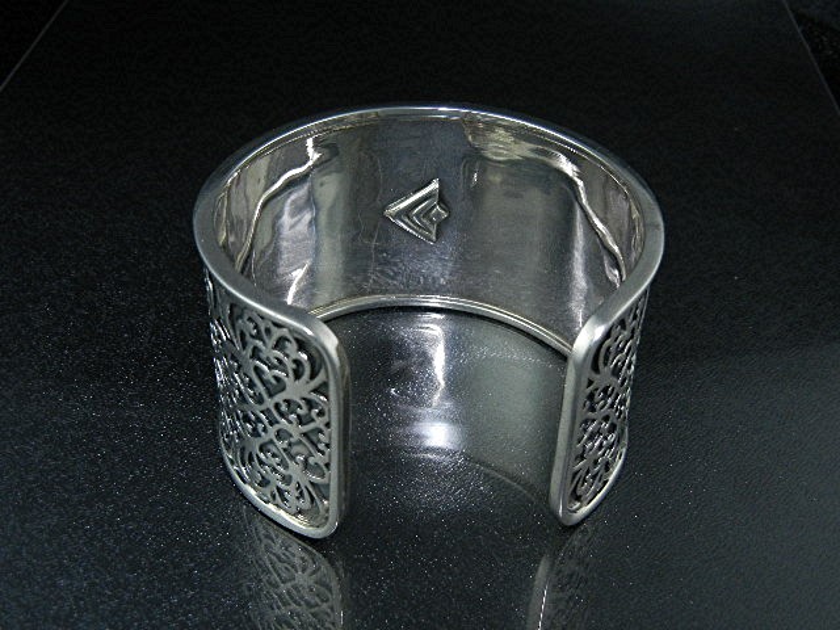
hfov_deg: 42.1
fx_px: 1092
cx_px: 420
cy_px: 315
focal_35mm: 45
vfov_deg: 32.2
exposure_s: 1/30
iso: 419
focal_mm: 8.1
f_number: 7.6
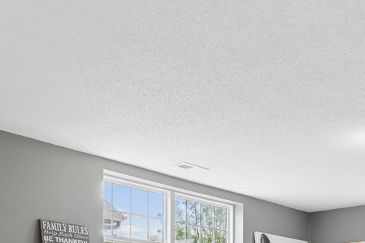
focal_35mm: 55
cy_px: 326
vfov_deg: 21.9
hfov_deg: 36.1
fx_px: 557
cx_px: 224
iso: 400
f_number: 9
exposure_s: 1/8
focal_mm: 16
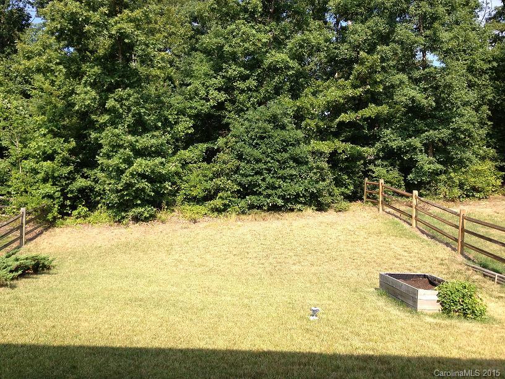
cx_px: 252
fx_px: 511
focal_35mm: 35
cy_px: 190
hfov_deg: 52.6
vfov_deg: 40.7
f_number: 2.4
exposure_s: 1/681
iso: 64
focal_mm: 4.28
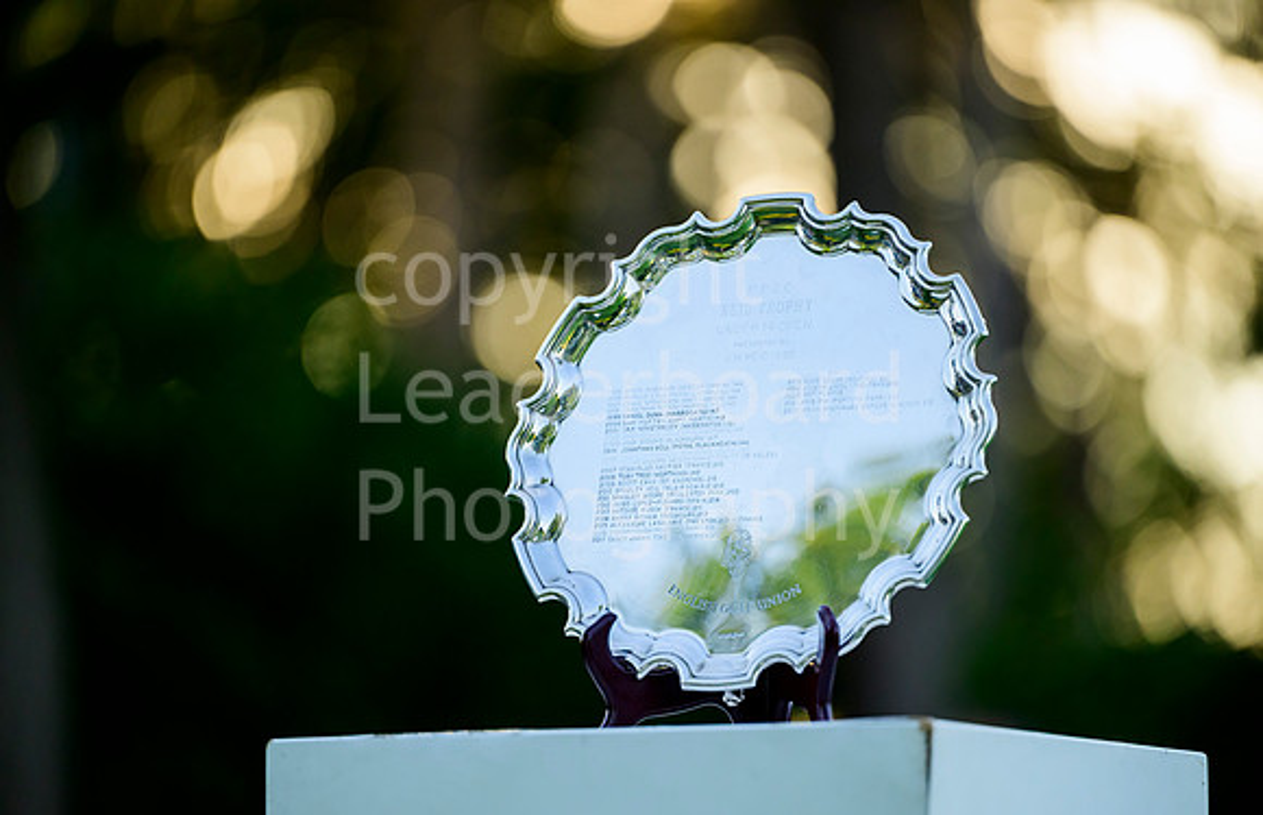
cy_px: 441
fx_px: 7338
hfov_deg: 9.8
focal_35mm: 211
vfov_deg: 6.4
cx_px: 661
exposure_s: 1/4000
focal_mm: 200
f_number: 2.8
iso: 1600
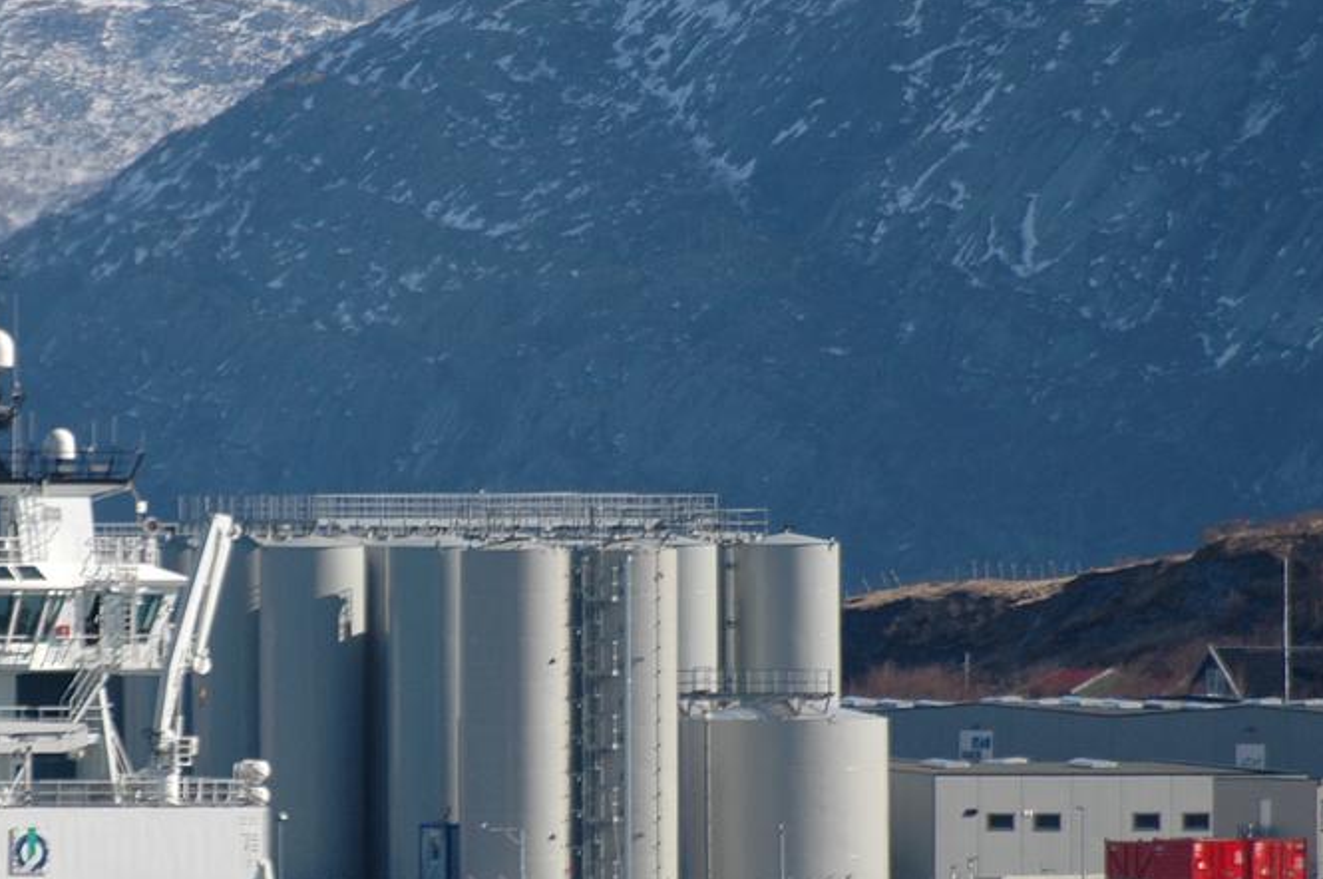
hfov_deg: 2.4
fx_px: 31794
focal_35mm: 866
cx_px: 326
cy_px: 554
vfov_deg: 1.6
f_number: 5.6
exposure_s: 1/1000
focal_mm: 300
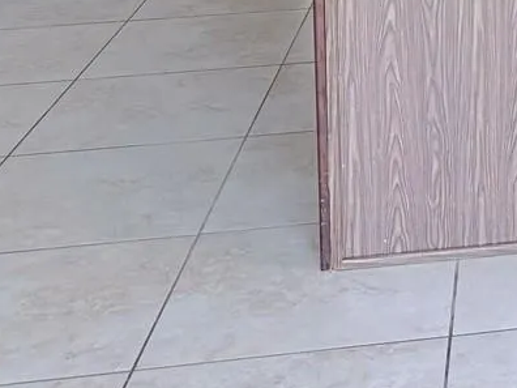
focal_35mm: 97
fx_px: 1449
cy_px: -359
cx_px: 822
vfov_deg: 13.4
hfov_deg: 17.7
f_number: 1.78
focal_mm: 6.76
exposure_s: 1/121
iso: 160
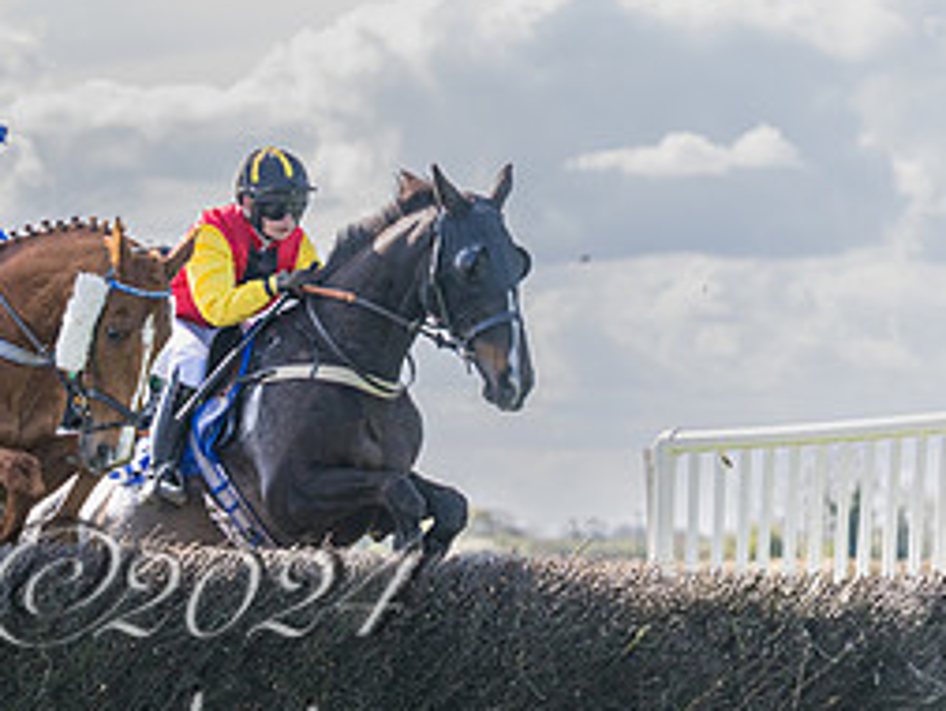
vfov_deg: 6.0
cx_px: 156
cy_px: 346
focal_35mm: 248
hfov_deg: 8.0
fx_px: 6781
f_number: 4
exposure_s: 1/2000
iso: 400
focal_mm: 96
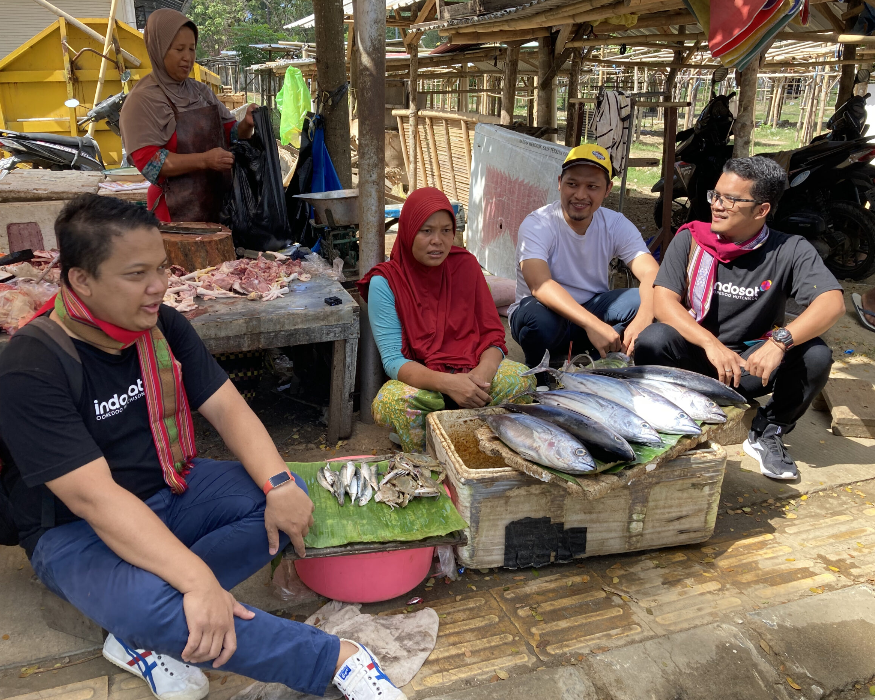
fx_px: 777
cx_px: 424
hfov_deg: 58.8
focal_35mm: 30
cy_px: 353
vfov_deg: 48.5
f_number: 1.8
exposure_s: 1/329
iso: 20
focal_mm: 3.99
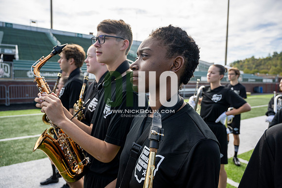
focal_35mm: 24
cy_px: 94
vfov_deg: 53.2
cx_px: 141
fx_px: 188
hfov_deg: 73.7
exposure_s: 1/250
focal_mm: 24
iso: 64
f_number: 4.5
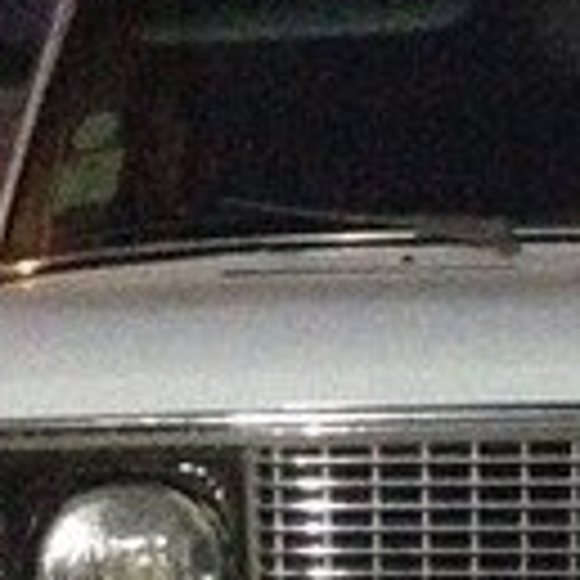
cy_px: 830
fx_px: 2825
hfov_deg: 11.7
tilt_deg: -7.2
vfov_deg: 11.3
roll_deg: +0.2
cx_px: 486
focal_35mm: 149
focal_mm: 4.12
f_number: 2.4
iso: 1600
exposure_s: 1/15
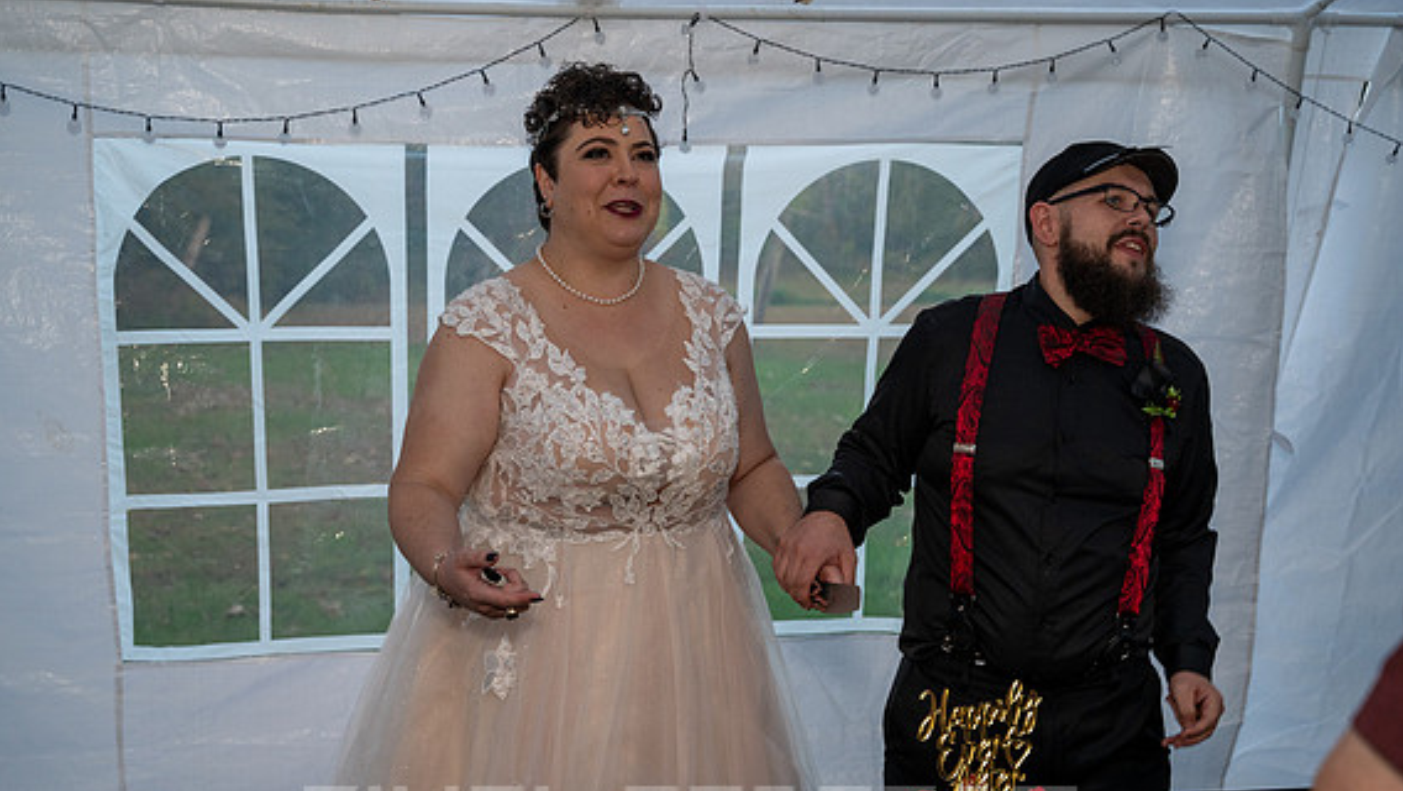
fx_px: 1749
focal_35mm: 47
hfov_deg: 43.7
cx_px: 692
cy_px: 470
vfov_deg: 25.4
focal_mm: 44
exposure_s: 1/200
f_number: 4
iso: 2000
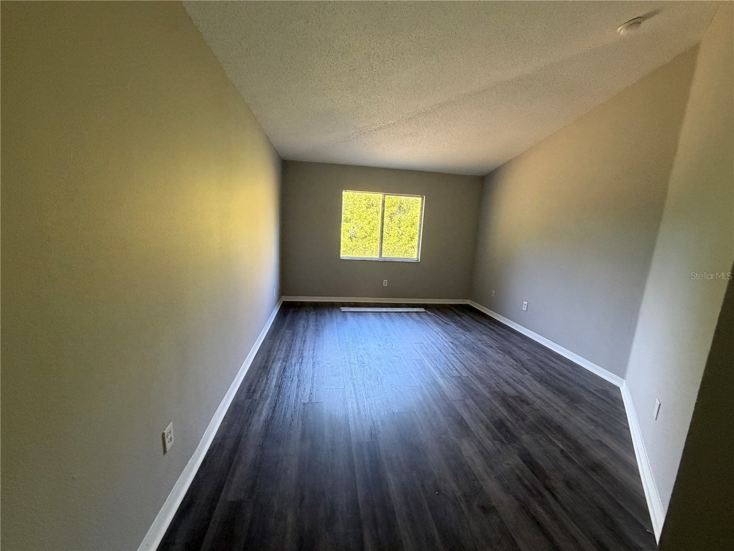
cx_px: 367
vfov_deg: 85.7
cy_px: 276
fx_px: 297
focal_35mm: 14
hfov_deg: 102.1
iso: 320
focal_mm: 2.22
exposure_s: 1/60
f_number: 2.2
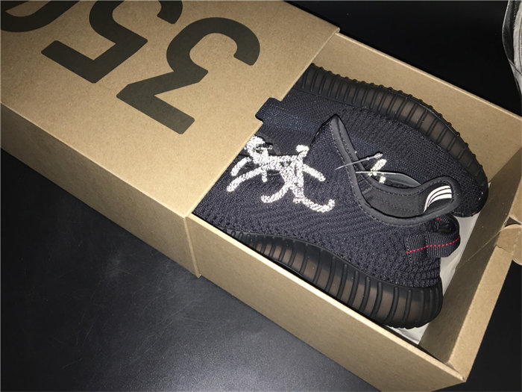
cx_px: 261
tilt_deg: -60.3
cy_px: 196
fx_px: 437
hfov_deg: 61.7
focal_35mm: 29
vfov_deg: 48.2
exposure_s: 1/17
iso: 40
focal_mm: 4.15
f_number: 2.2
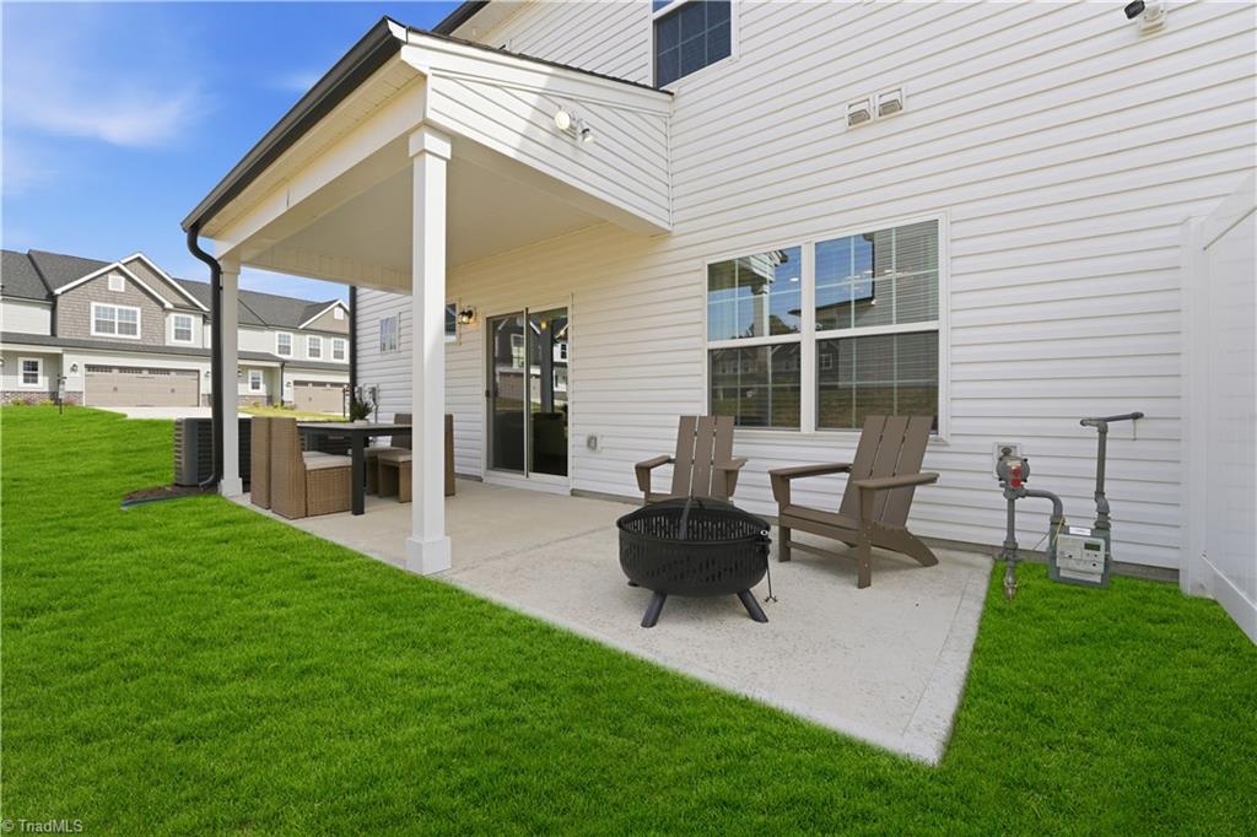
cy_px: 418
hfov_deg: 104.3
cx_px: 628
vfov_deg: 81.2
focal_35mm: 14
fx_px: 489
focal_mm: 14
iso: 200
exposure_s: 1/400
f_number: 9
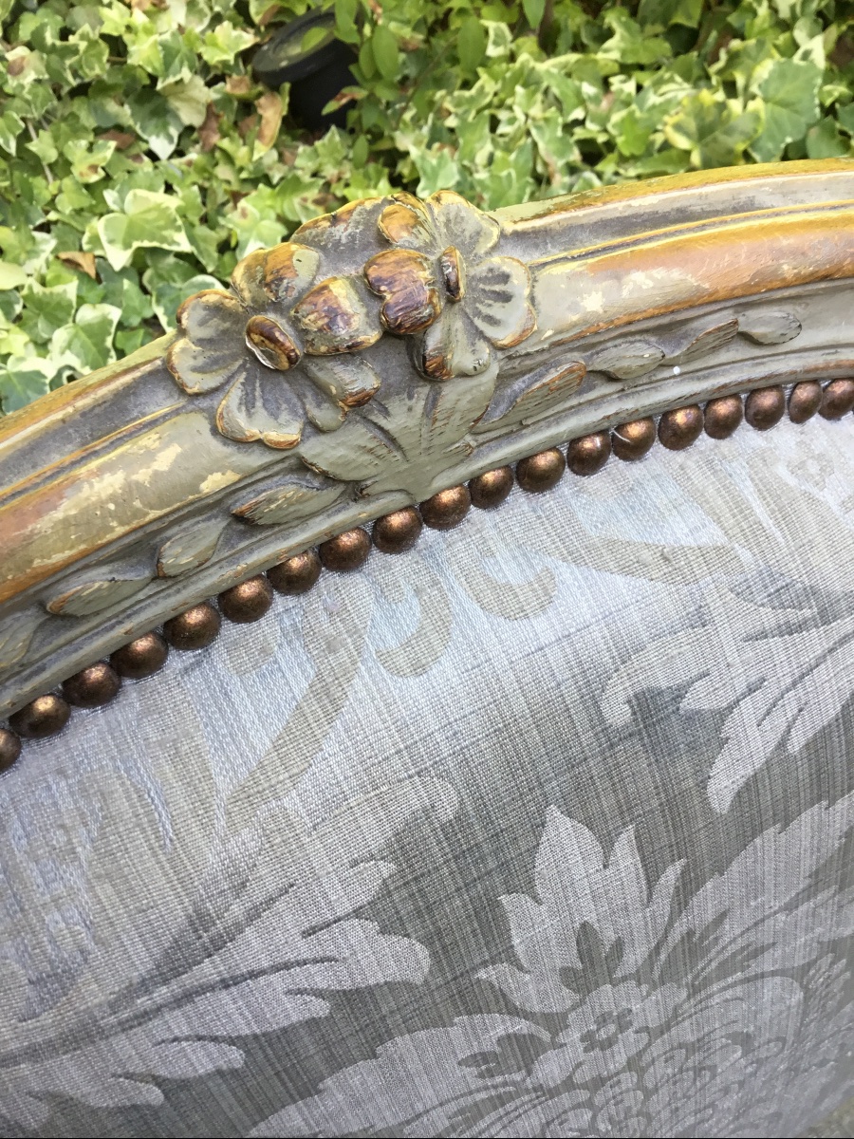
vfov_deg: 58.4
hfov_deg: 45.4
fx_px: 1020
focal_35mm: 31
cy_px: 570
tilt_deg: -53.1
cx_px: 427
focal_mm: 3.3
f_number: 2.4
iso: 40
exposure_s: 1/100
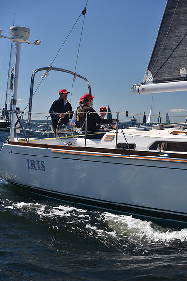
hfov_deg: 19.5
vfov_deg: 28.8
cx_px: 94
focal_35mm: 70
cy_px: 140
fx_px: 545
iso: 200
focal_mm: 70
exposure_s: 1/800
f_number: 5
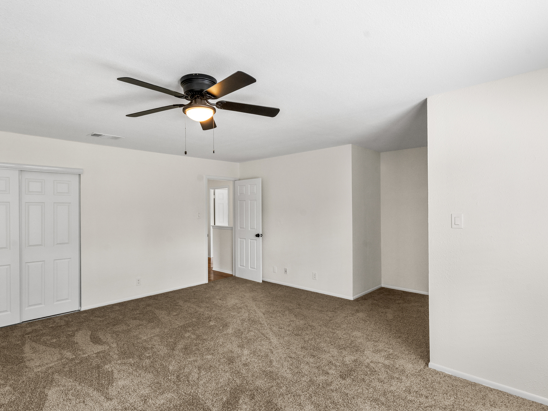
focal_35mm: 19
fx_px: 301
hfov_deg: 84.2
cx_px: 239
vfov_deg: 68.7
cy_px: 205
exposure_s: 1/30
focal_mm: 17
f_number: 8
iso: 3200
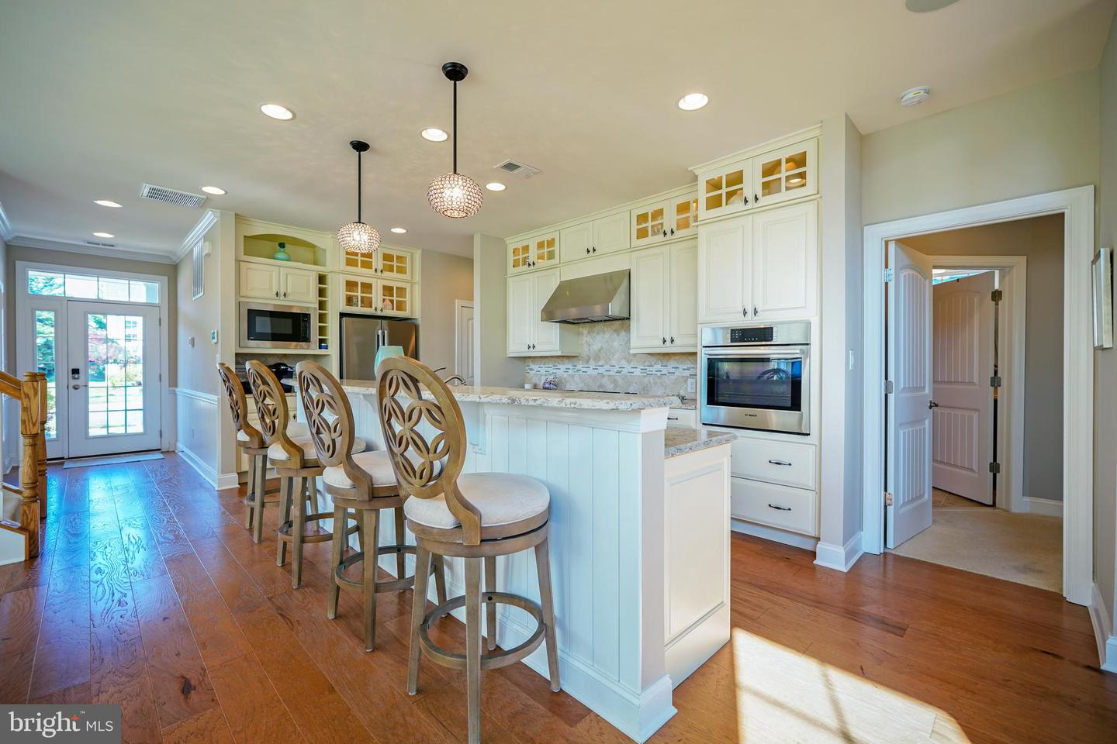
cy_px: 372
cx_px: 558
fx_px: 465
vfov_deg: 77.3
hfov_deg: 100.4
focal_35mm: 15
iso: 100
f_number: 3.2
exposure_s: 1/40
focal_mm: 10
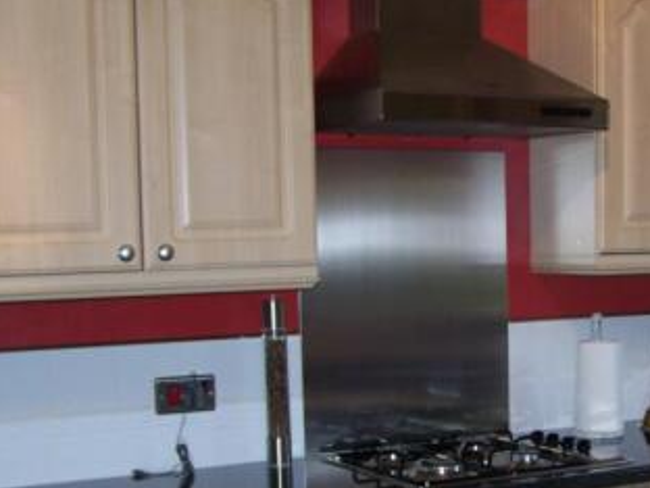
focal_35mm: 71
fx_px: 1333
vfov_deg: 20.6
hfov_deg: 27.0
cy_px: 349
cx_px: 501
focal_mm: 6.3
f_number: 2.8
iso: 80
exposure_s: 1/60
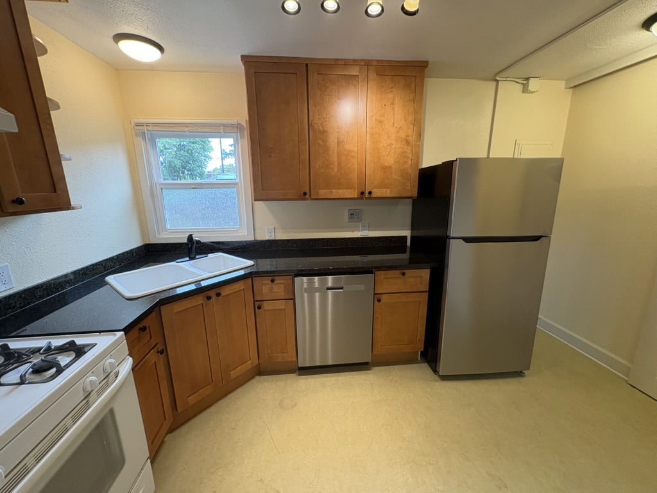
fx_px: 266
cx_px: 328
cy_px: 246
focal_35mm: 14
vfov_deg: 85.7
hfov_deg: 102.1
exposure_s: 1/60
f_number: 2.2
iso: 200
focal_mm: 2.22
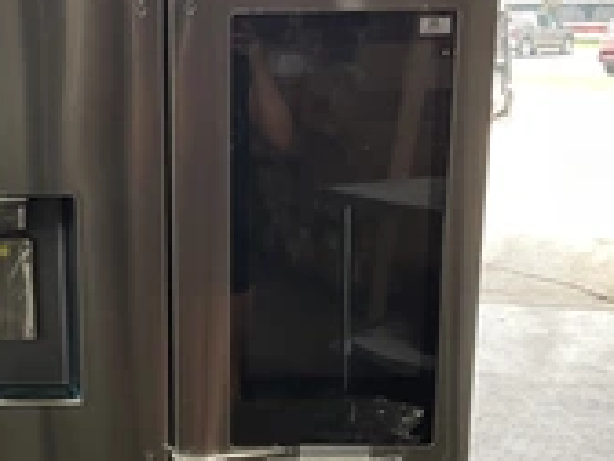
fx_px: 1224
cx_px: 183
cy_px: 391
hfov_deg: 27.9
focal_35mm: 69
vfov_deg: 21.0
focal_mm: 3
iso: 50
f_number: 1.8
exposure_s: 1/122
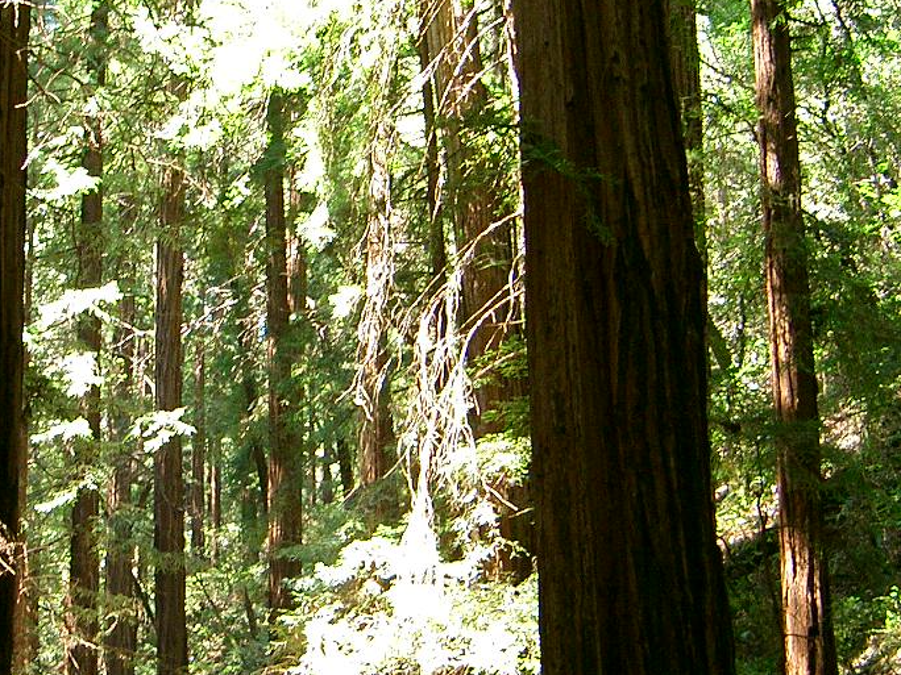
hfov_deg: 26.5
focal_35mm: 73
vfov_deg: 20.1
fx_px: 1900
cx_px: 291
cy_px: 426
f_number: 2.8
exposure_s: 1/30
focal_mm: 8
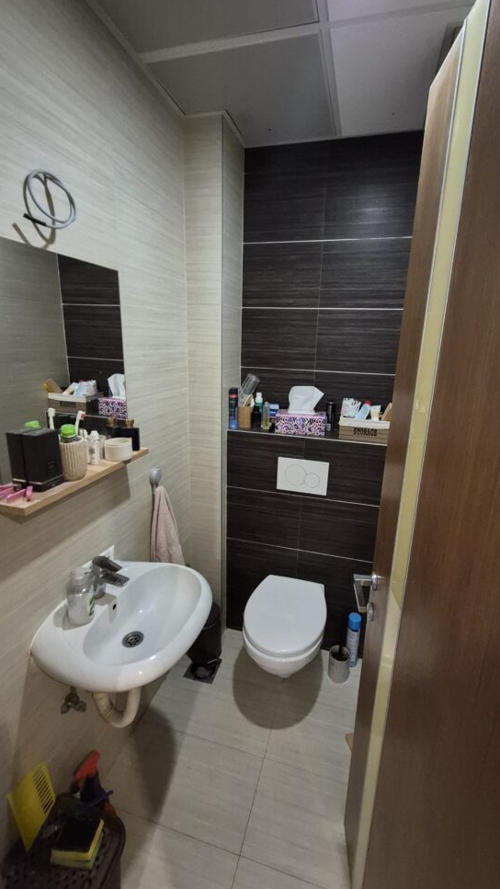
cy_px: 437
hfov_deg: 70.5
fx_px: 354
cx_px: 260
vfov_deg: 103.0
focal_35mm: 15
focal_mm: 1.74
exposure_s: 1/33
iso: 1250
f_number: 2.2
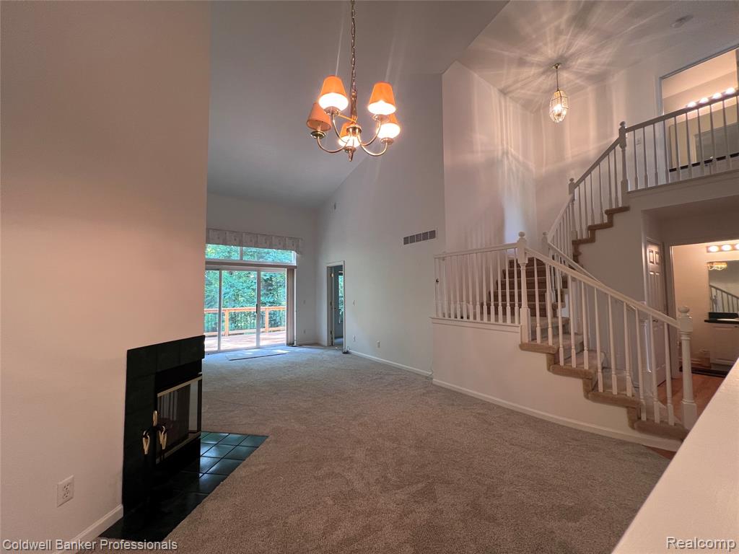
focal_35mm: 13
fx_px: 278
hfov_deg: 106.2
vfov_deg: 89.9
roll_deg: +0.5
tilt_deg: +2.6
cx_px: 370
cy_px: 277
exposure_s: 1/120
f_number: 1.8
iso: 250
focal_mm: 1.57
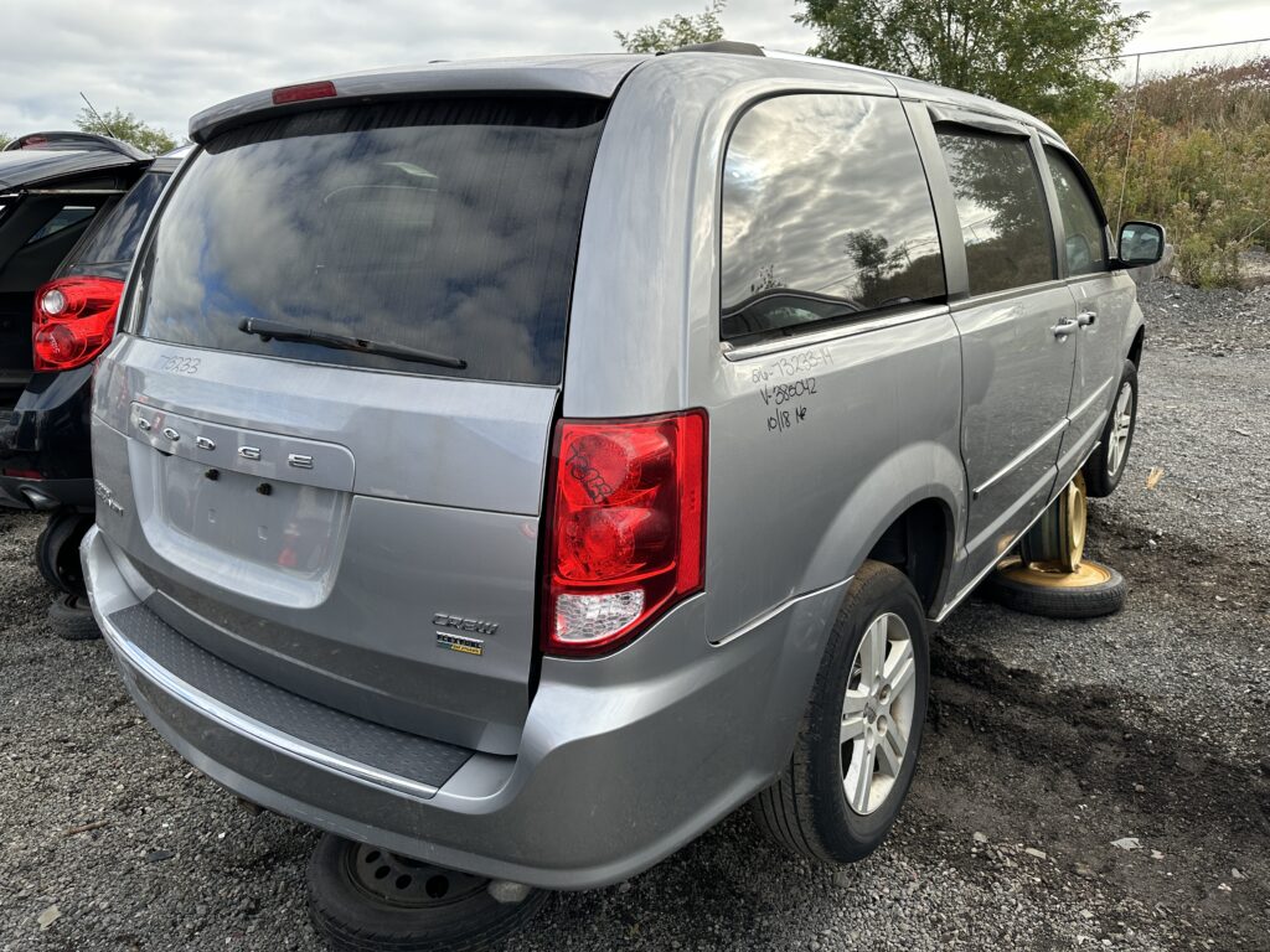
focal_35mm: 24
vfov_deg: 56.8
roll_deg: +1.3
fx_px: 881
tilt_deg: -15.1
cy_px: 476
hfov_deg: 71.6
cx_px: 635
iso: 80
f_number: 1.78
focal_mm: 6.86
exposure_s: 1/1095
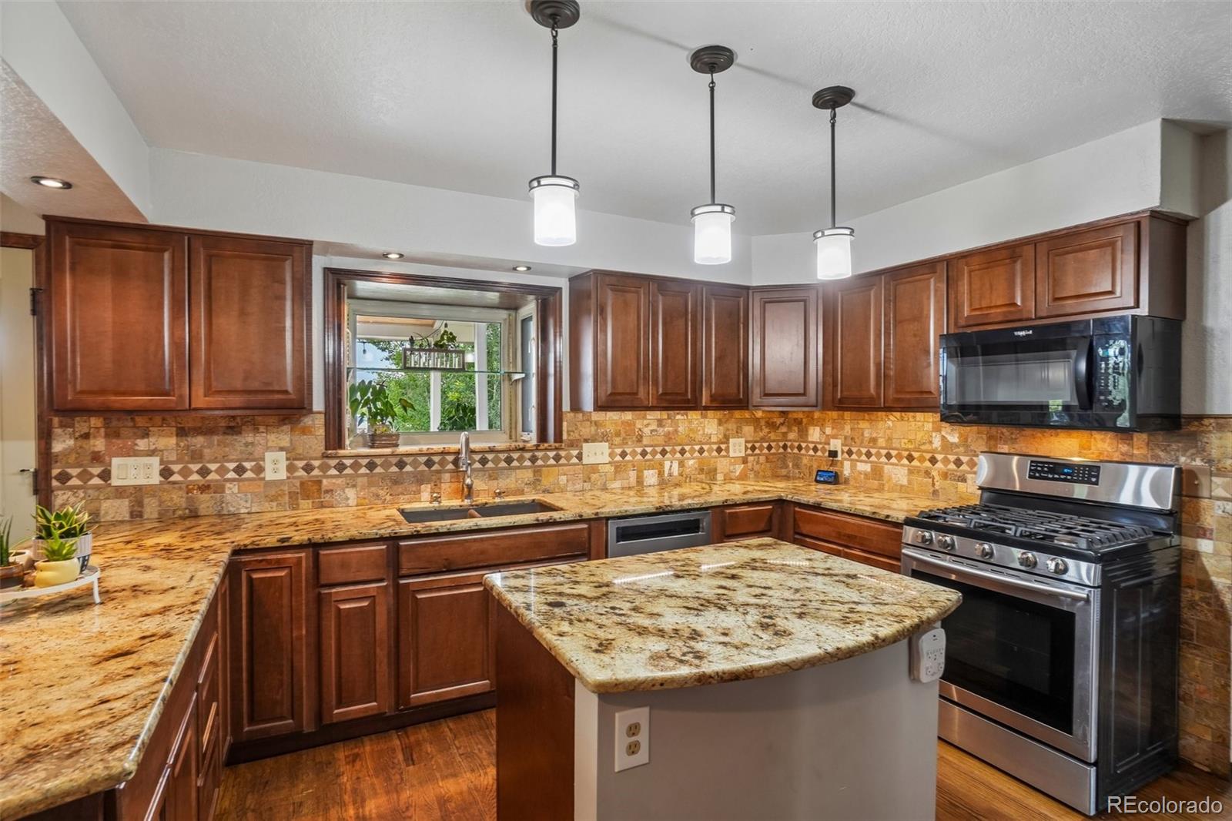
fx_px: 565
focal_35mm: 16
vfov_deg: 72.0
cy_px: 410
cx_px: 616
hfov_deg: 95.0
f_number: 8
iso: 320
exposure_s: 1/8
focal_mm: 11
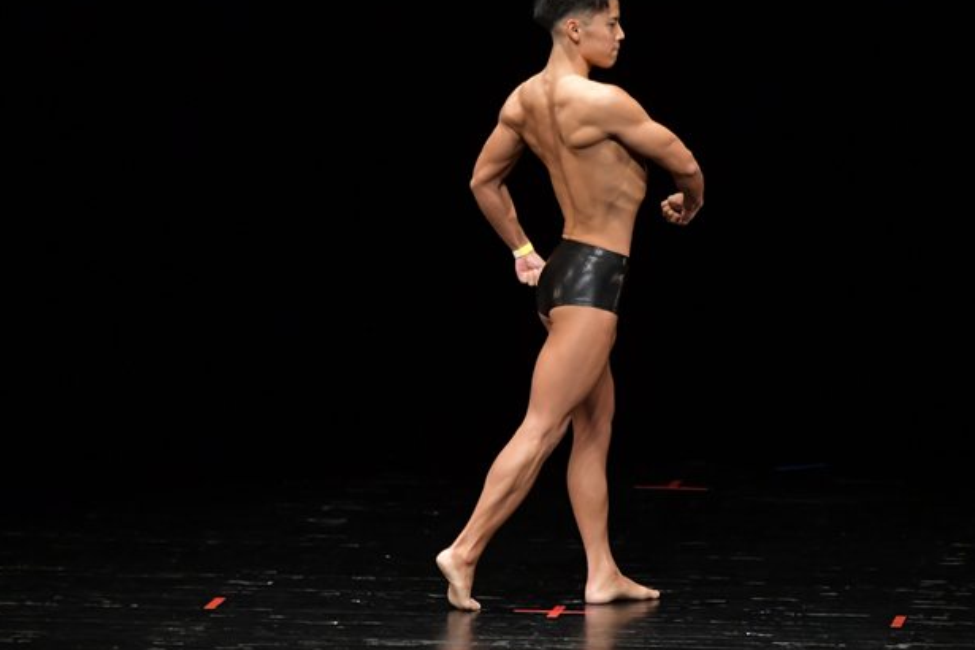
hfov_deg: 6.1
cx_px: 559
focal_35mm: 340
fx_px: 9208
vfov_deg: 4.0
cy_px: 314
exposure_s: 1/400
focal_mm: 180
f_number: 5.6
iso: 3200
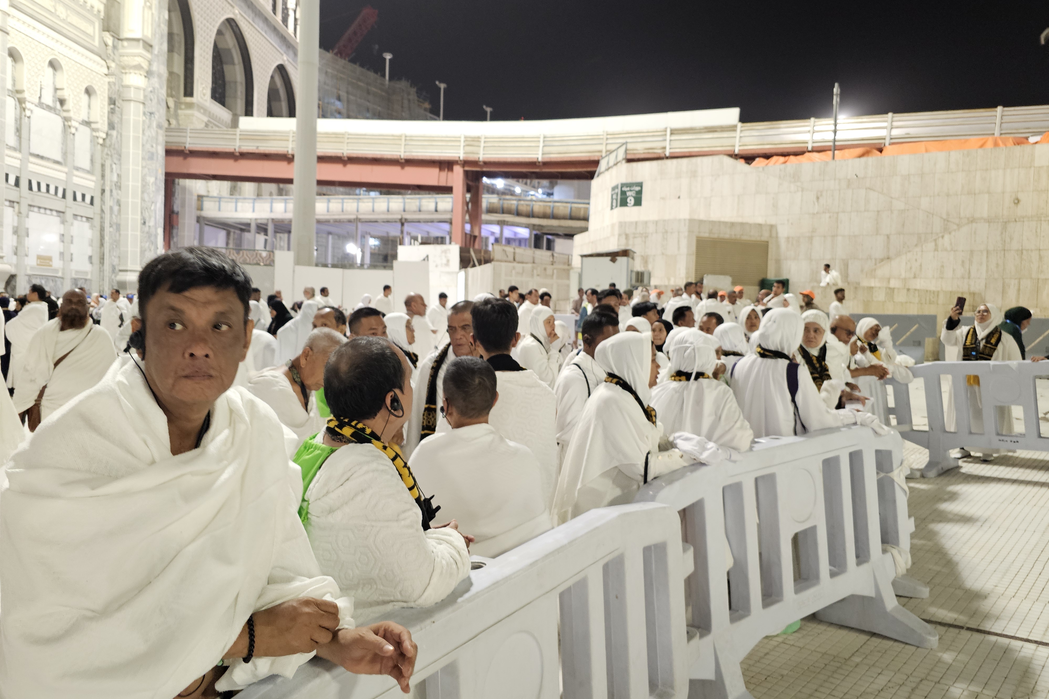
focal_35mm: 24
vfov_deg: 53.1
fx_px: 699
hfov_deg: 73.7
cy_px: 356
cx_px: 526
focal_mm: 6.3
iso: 500
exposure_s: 1/90.1
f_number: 1.7
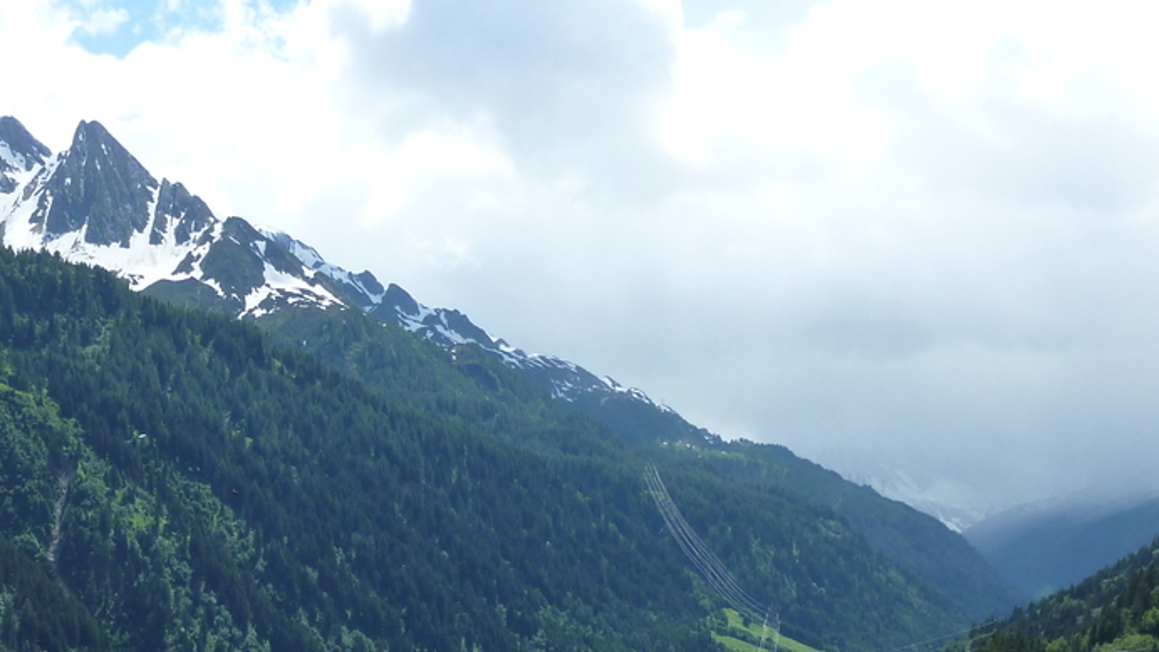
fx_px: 2152
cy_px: 573
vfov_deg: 17.0
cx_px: 257
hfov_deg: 29.6
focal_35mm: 70
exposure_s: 1/500
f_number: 5
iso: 125
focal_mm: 6.1
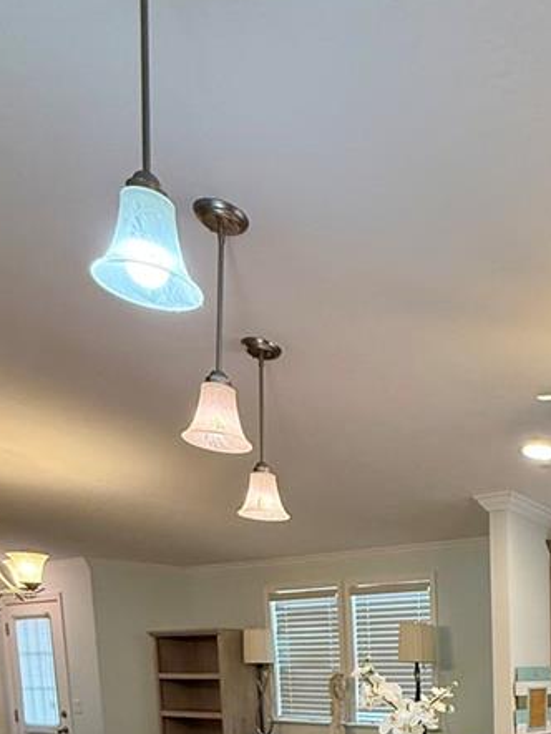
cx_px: 588
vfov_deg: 40.4
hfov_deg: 33.5
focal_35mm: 38
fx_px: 806
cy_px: 792
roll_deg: -0.4
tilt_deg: -8.1
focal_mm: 2.22
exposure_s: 1/120
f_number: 2.2
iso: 250
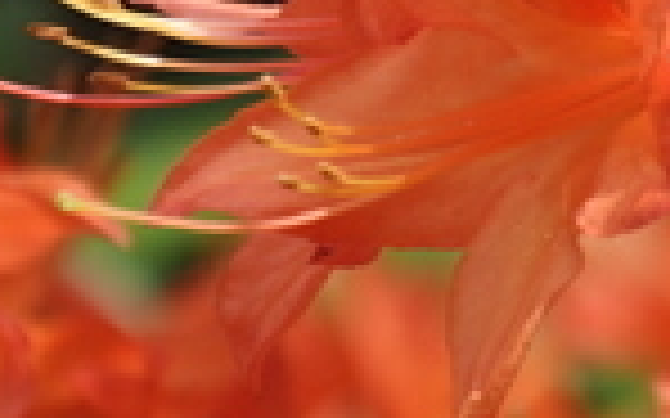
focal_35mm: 860
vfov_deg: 1.5
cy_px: -449
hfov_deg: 2.4
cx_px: 1138
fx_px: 15692
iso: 200
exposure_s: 1/250
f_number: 8
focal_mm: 105
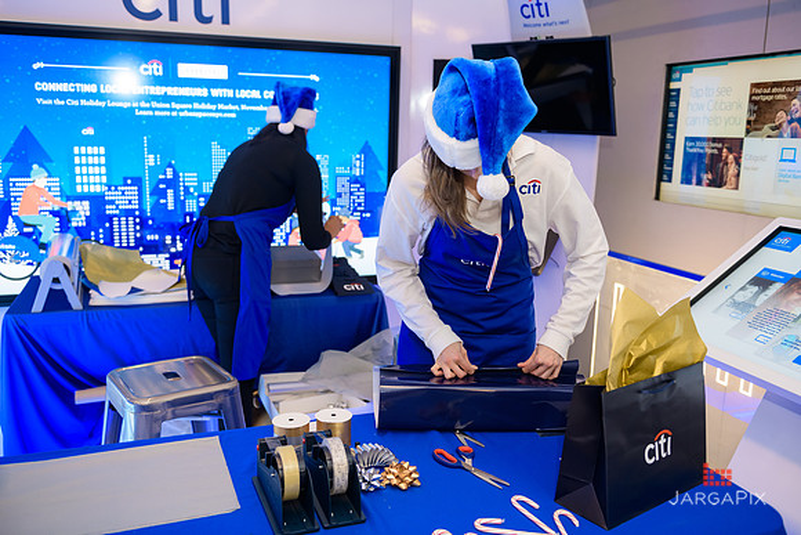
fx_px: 712
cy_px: 268
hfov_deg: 58.7
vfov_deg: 41.1
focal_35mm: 32
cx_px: 400
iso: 800
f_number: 3.2
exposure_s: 1/125
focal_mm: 32
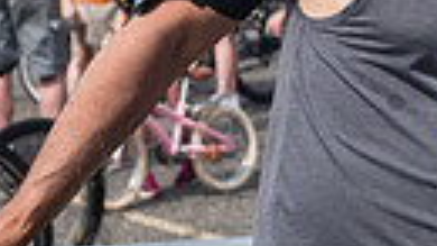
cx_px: 500
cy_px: 25
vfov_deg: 7.1
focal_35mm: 171
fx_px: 1981
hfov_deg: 12.3
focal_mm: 35
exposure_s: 1/2000
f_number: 4
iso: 200
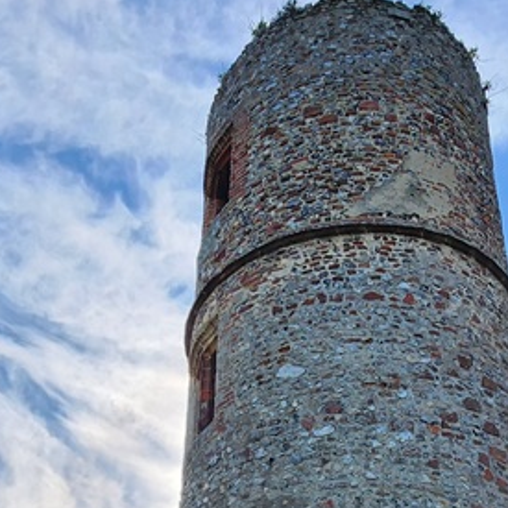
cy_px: 564
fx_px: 648
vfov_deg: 36.1
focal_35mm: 39
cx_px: 279
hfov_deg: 42.8
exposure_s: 1/868
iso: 50
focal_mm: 2.2
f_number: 2.2
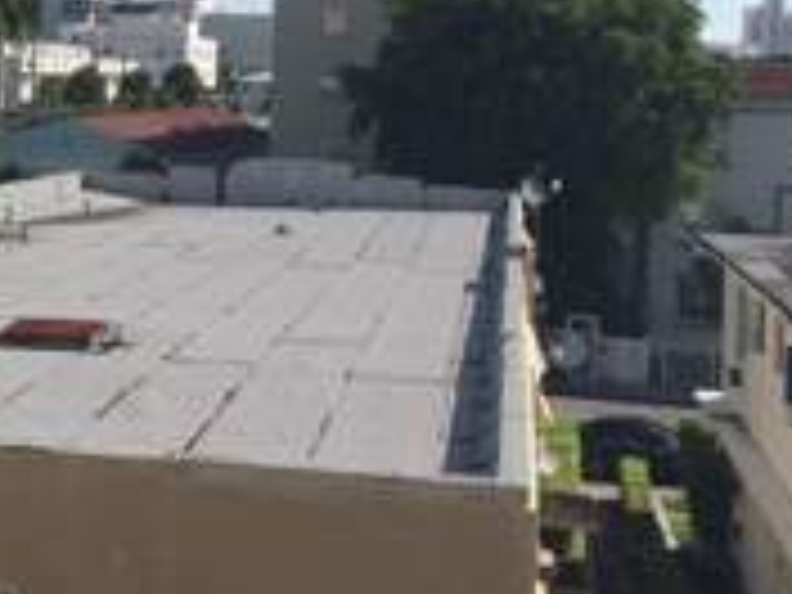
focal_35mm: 79
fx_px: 1807
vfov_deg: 18.3
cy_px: 54
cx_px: 104
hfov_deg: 24.1
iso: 32
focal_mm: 4.15
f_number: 2.2
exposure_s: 1/2083
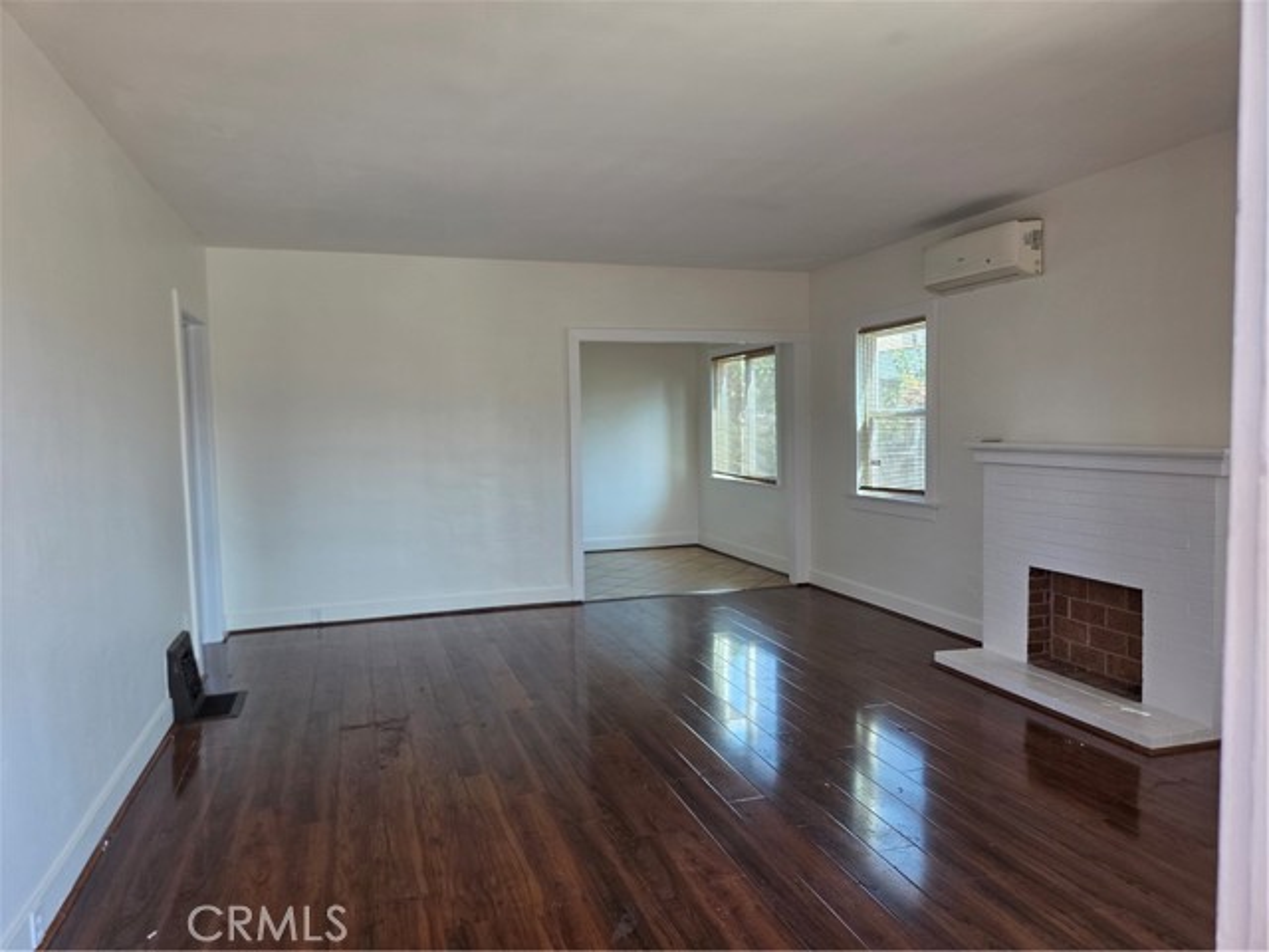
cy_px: 476
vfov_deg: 58.9
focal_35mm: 23
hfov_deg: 73.9
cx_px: 634
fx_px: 843
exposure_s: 1/180
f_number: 1.8
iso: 160
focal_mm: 5.4
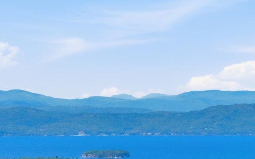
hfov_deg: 5.1
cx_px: 135
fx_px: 2842
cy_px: 135
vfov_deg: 3.2
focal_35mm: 409
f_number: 3.4
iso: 100
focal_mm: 30.7
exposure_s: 1/1000
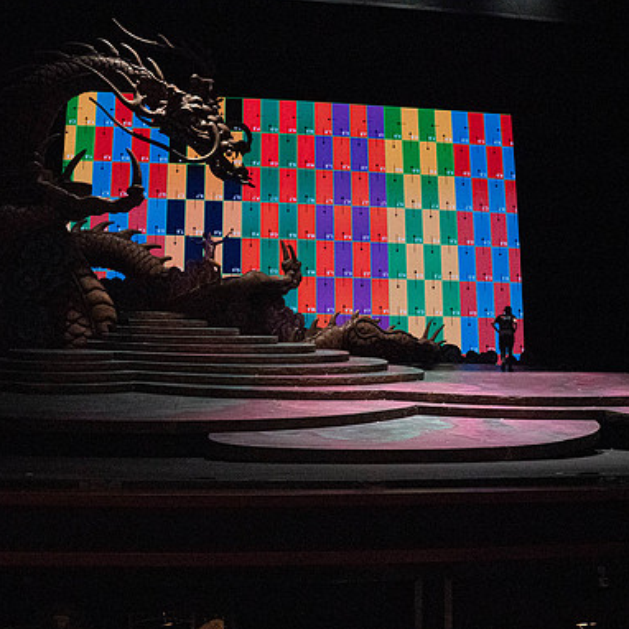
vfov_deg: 52.5
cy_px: 314
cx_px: 259
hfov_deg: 52.3
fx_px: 637
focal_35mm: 31
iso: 25600
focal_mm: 24
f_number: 9
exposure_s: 1/400
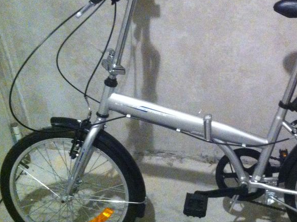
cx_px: 229
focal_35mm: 60
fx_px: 514
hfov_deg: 31.5
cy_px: 112
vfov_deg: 24.4
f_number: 2.8
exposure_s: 1/15
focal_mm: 3.85
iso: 800
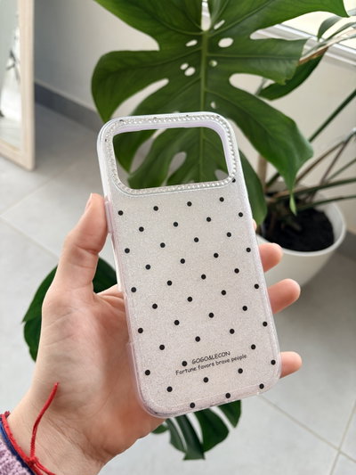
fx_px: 356
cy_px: 238
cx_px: 178
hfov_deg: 53.1
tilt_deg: -48.9
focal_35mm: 26
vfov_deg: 67.3
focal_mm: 5.96
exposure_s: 1/122
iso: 80
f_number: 1.6
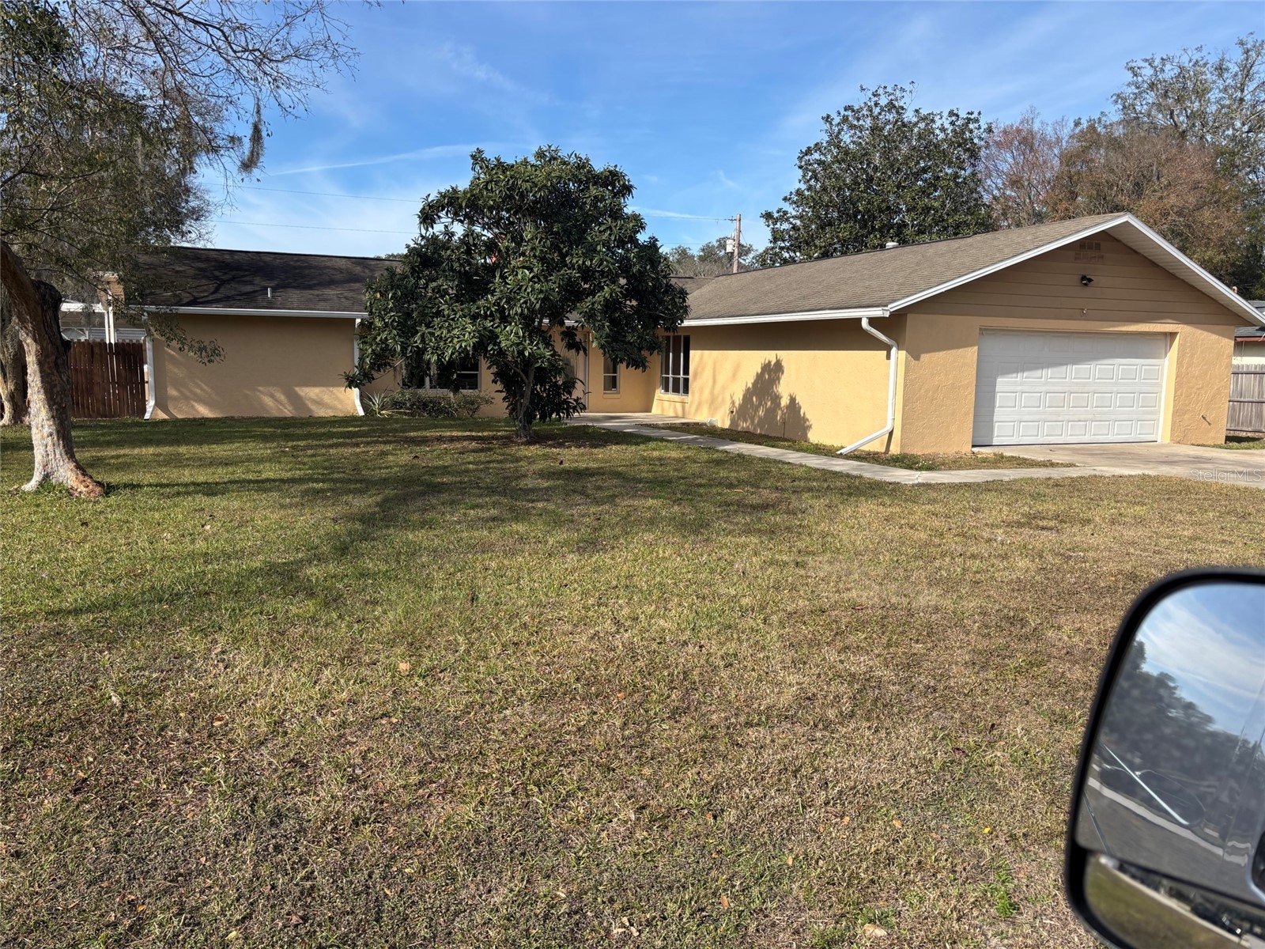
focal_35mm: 26
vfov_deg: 53.1
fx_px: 950
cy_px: 474
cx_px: 632
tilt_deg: -7.2
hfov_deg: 67.3
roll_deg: -0.8
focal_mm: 5.96
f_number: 1.6
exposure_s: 1/2242
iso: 50
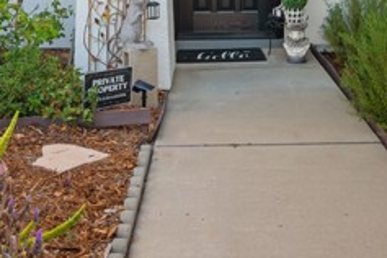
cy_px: -89
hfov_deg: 36.8
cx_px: 217
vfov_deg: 22.2
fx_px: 580
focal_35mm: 54
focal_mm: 20
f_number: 16
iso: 100
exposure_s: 1/3
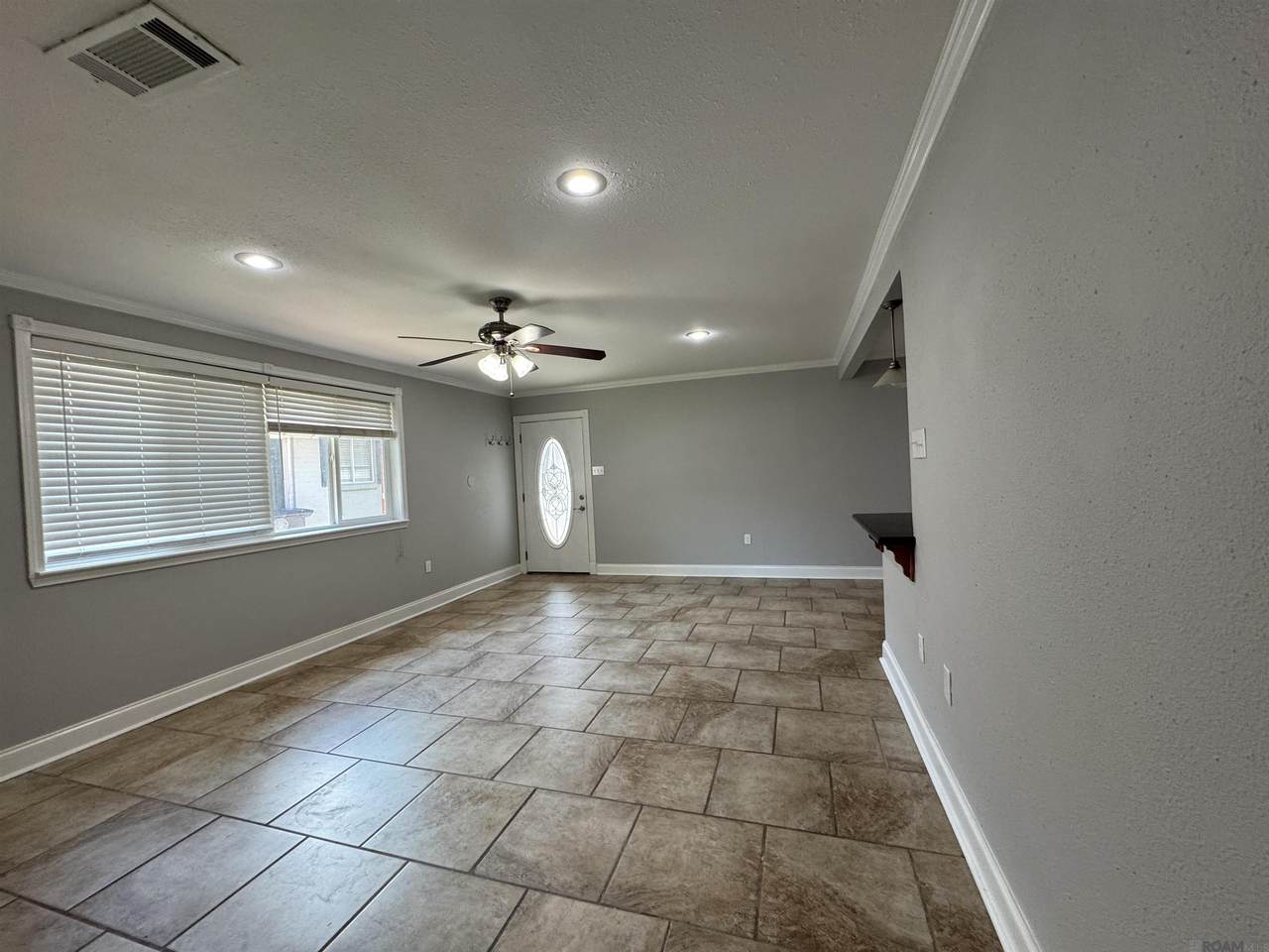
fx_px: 513
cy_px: 476
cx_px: 634
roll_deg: +2.5
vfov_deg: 85.7
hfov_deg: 102.1
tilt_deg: -1.2
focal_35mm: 14
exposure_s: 1/120
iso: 200
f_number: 2.2
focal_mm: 2.22
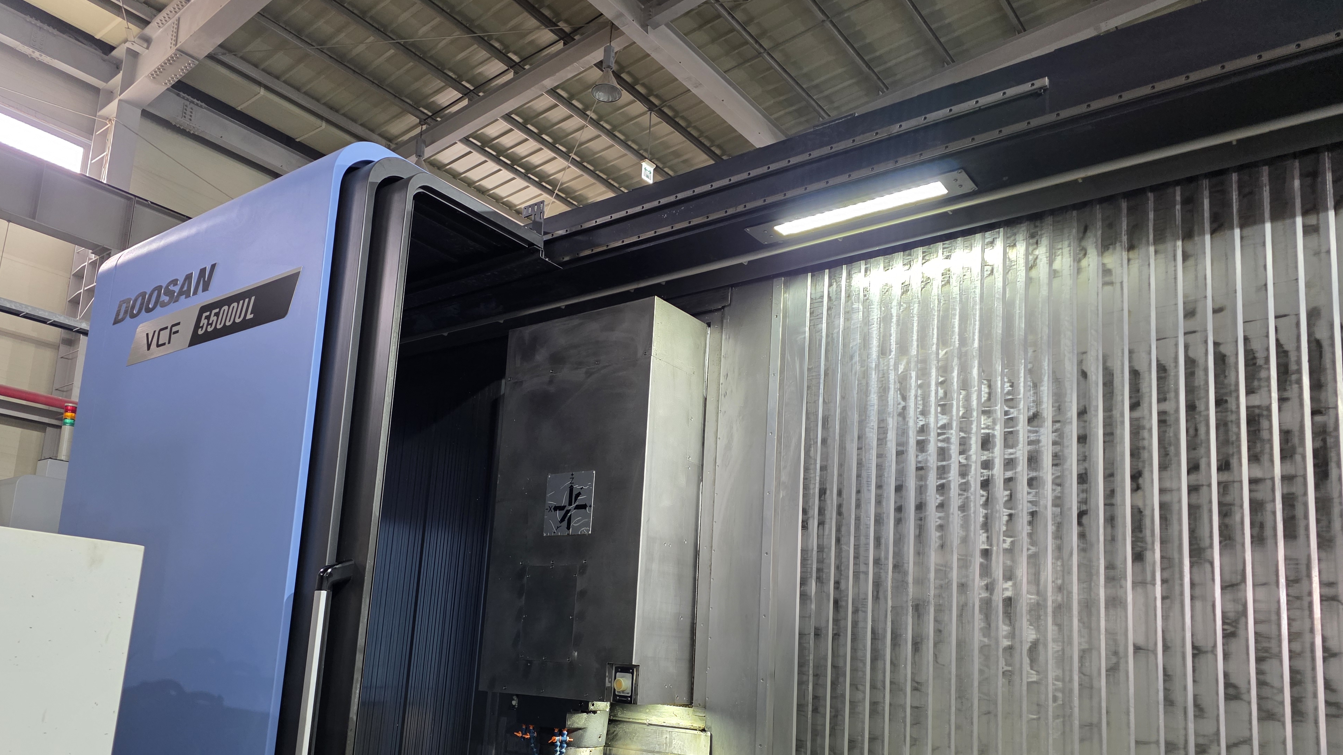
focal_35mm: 26
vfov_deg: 43.7
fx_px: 926
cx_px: 650
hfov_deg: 71.9
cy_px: 509
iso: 500
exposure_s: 1/120
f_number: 1.7
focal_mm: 6.3
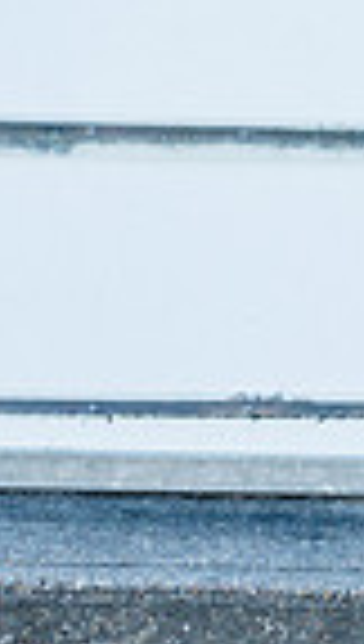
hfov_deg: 5.1
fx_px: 3772
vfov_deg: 9.7
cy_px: 255
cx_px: 1309
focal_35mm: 221
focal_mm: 35
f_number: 2.8
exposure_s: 1/800
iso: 250
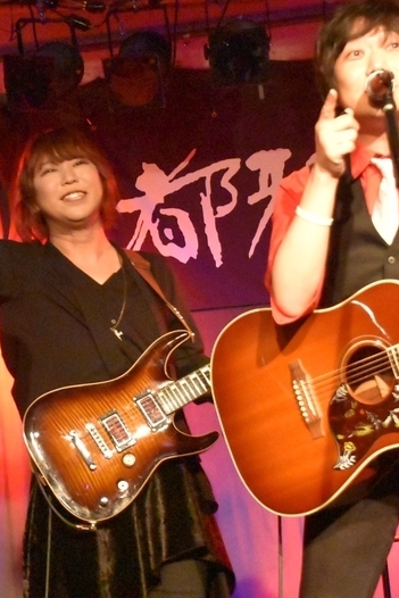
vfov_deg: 19.2
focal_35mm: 106
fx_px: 1763
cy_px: 298
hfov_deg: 12.8
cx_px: 31
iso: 12800
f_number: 4
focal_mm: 31
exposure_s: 1/50
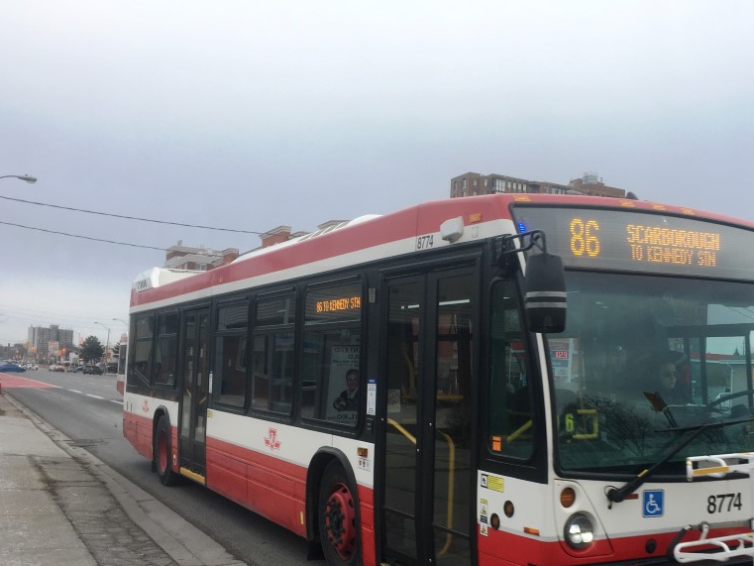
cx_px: 479
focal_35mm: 39
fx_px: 850
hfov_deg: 47.4
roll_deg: -3.3
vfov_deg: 36.4
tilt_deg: -2.6
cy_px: 378
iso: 25
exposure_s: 1/693
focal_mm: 4.15
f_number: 2.2
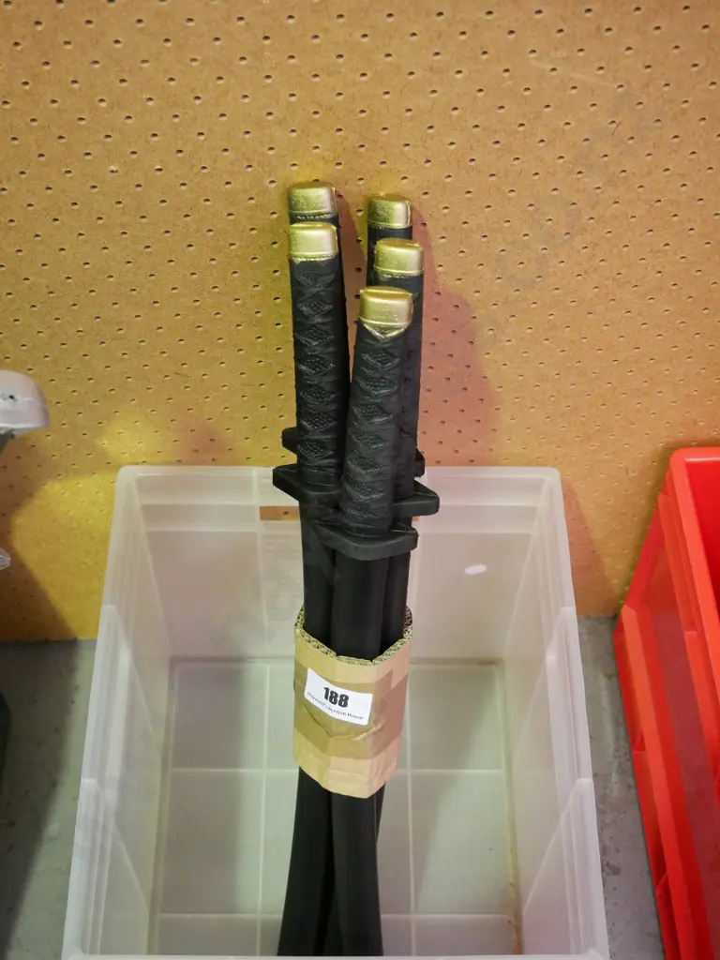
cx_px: 360
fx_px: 1276
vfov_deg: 41.2
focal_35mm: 46
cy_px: 480
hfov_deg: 31.5
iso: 3200
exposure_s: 1/30
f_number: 4.3
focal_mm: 23
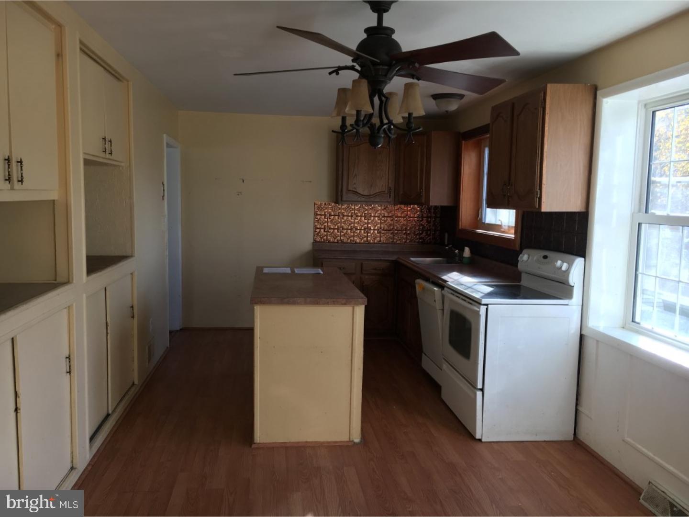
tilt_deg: -6.7
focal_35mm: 29
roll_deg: -0.6
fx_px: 577
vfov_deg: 48.2
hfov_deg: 61.7
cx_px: 344
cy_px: 258
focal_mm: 4.15
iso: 25
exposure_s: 1/40
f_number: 2.2
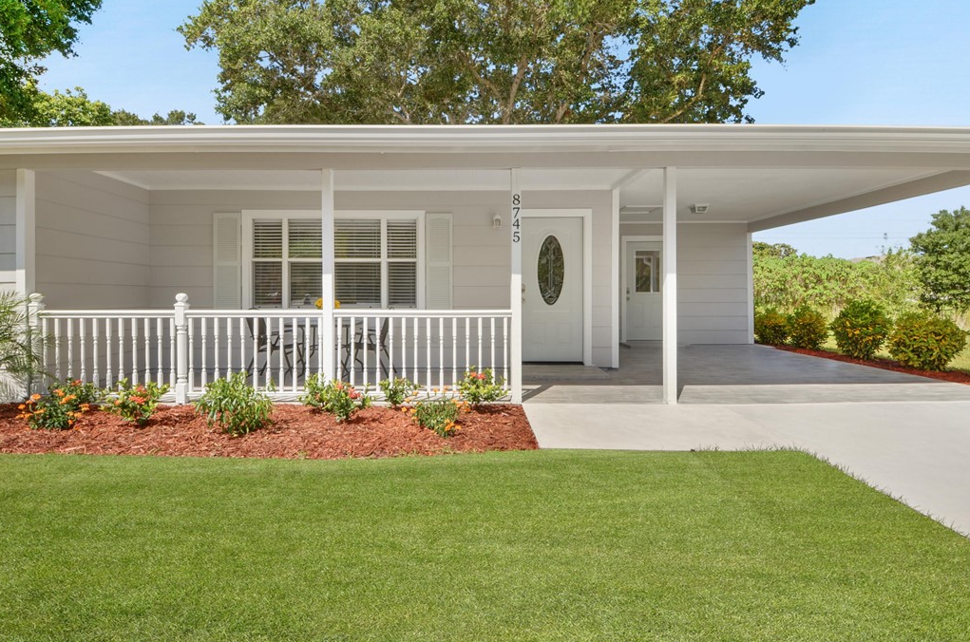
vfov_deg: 73.5
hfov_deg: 96.8
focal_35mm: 16
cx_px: 462
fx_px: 430
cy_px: 321
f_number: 11
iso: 100
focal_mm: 10
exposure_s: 1/125
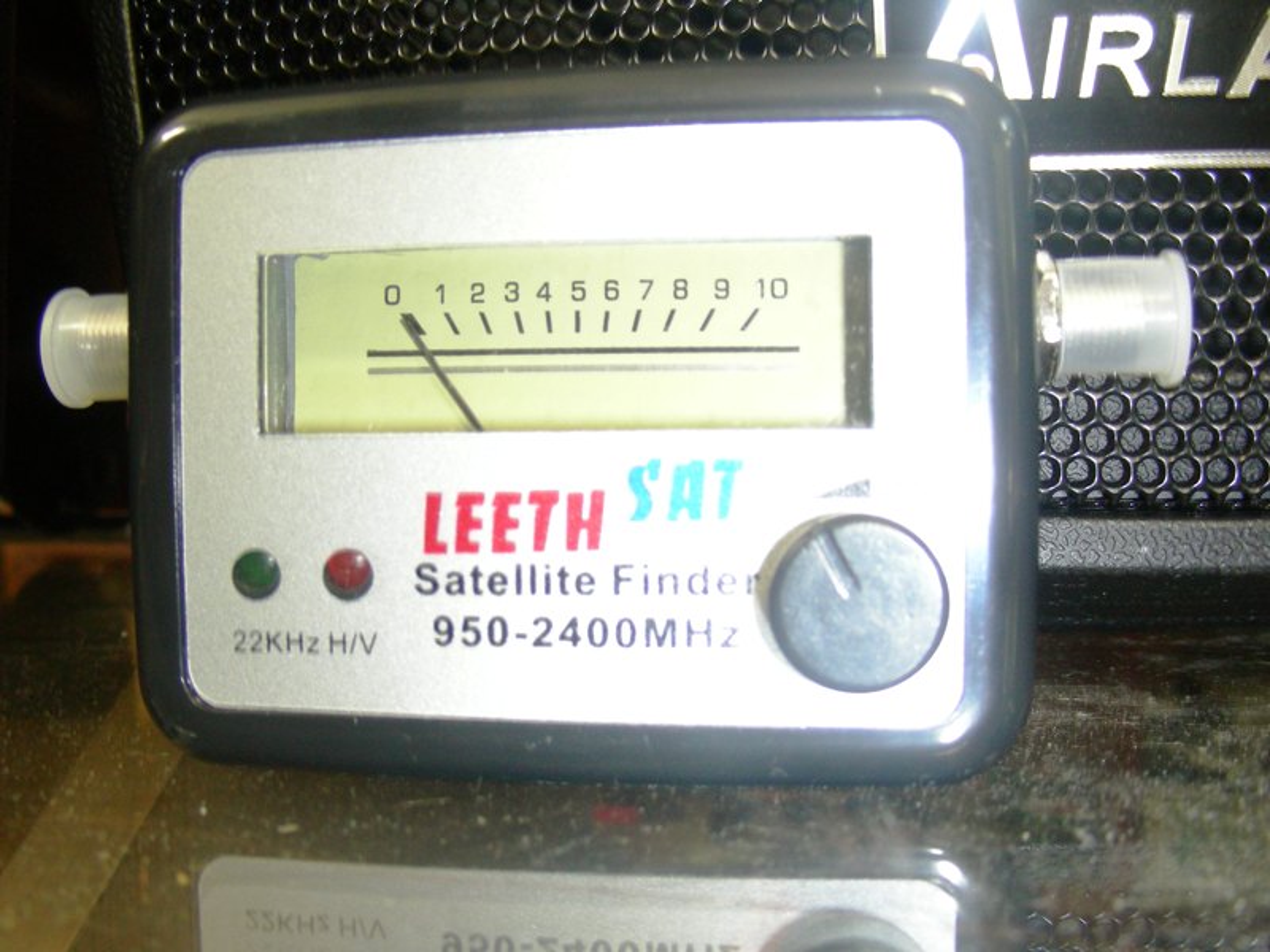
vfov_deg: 37.7
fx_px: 1394
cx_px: 635
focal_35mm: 38
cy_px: 476
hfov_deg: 49.0
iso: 200
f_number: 3.5
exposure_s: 1/6.3
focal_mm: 6.3
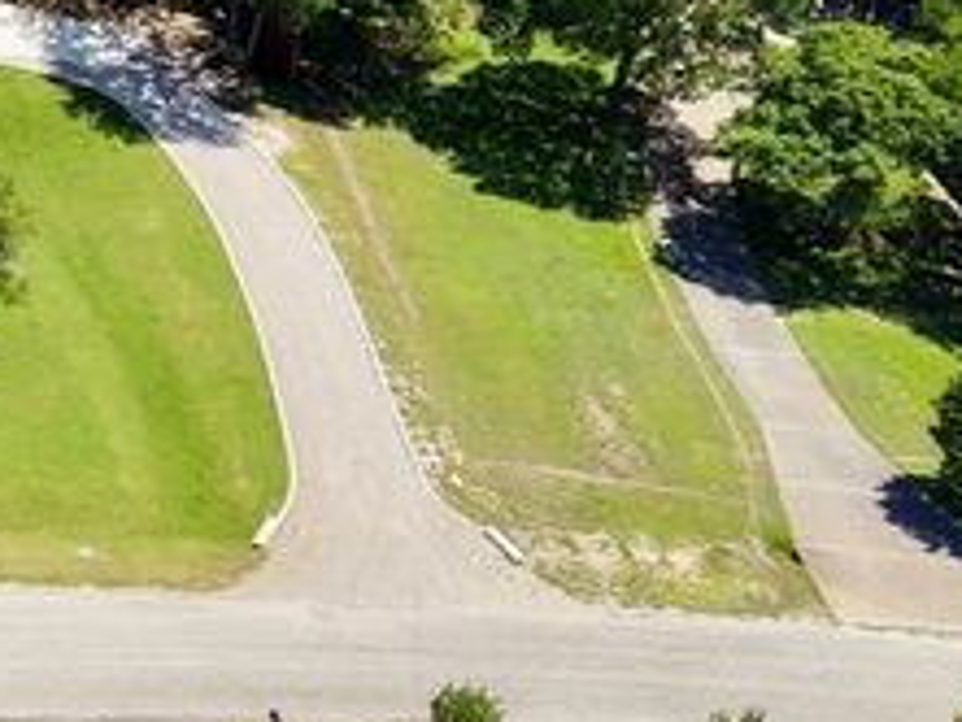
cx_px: -862
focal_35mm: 111
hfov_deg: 15.0
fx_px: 3086
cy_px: -22
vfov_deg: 13.2
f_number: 1.8
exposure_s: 1/5000
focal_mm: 8.67
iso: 350
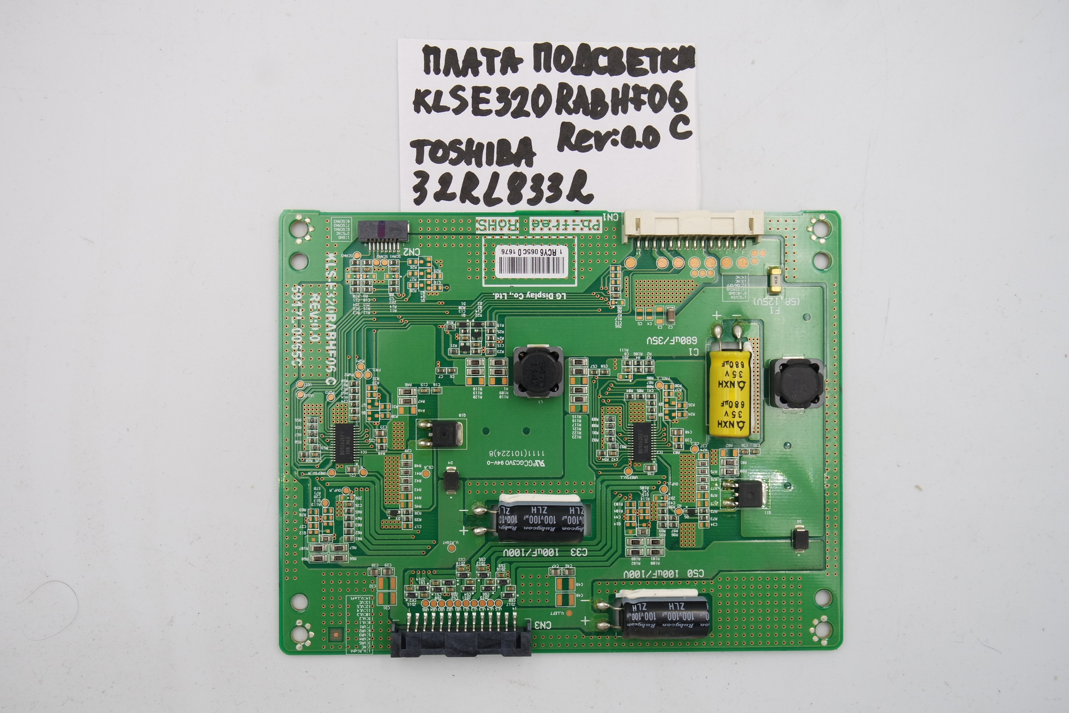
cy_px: 356
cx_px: 534
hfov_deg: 54.4
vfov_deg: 37.9
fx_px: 1039
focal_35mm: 35
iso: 160
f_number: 5.6
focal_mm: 13
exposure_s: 1/100
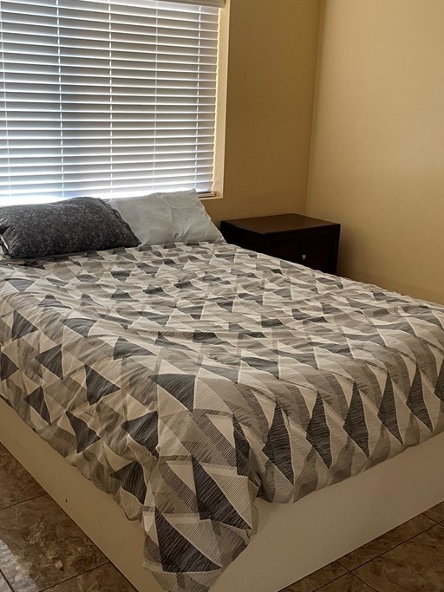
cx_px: 193
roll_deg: +1.0
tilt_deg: -12.4
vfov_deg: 47.8
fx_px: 667
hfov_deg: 36.8
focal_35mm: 39
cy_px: 264
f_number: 1.6
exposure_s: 1/60
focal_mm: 4.2
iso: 160
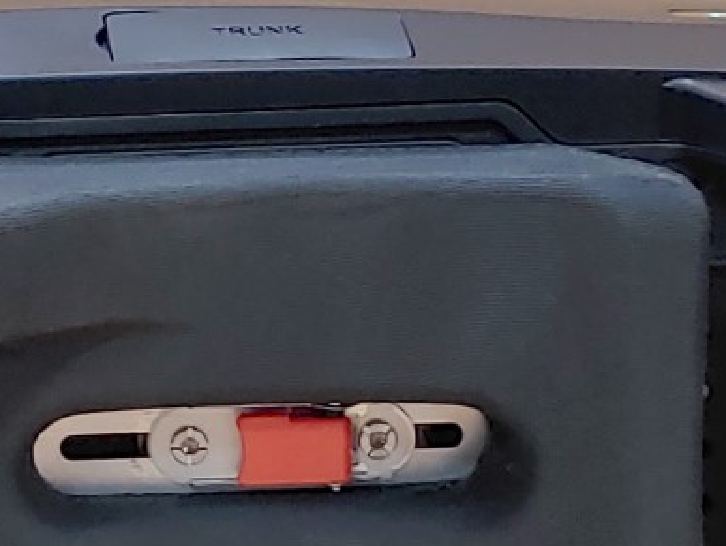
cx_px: 32
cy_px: 304
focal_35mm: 171
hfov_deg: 11.5
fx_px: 3590
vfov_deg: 8.7
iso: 50
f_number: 1.8
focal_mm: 4.36
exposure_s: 1/60
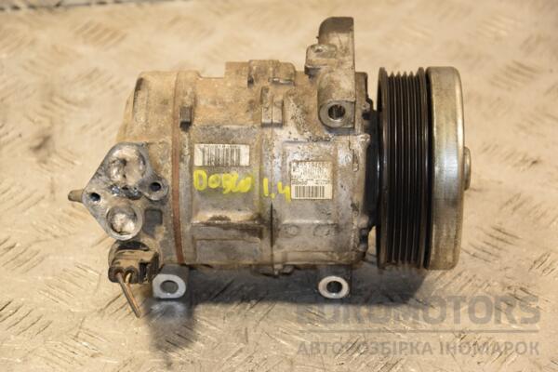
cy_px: 186
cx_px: 279
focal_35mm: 112
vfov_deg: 12.2
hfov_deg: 18.2
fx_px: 1744
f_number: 5.3
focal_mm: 75
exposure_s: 1/125
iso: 800
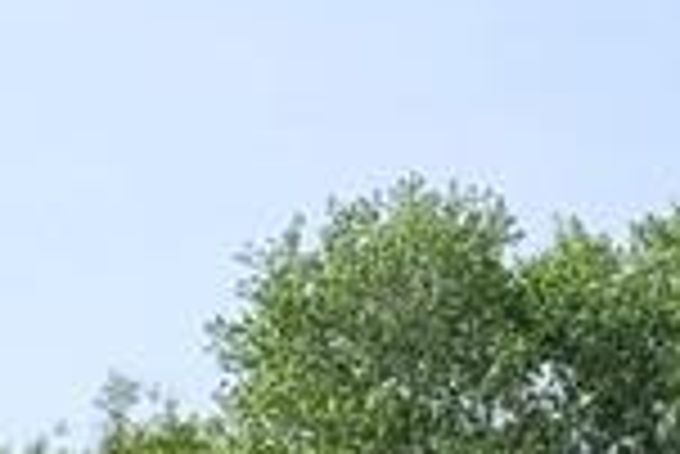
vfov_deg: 6.8
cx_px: 937
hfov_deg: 10.9
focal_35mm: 183
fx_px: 3460
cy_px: 1317
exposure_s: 1/1554
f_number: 1.8
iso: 40
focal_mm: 5.4
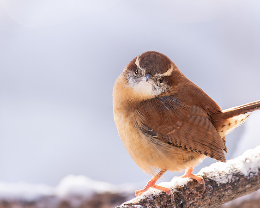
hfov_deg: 2.0
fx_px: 7345
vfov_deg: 1.6
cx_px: 120
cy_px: 66
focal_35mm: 955
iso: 400
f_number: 6.3
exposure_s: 1/200
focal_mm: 600
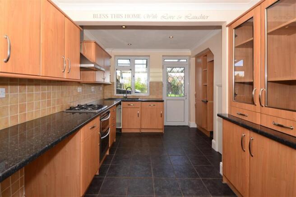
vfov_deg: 77.3
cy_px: 98
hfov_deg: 100.4
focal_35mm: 15
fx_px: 123
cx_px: 148
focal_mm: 10
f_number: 6.3
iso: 400
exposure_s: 1/160
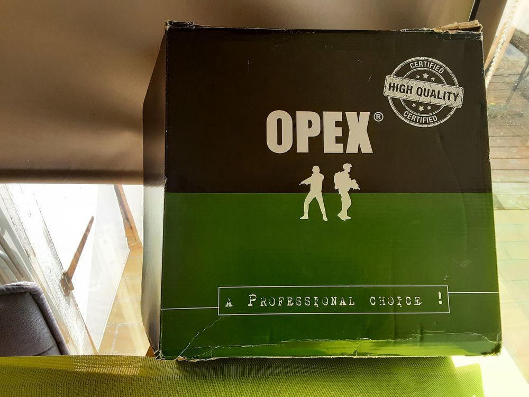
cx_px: 264
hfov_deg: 65.3
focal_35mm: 27
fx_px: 413
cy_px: 198
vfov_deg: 51.4
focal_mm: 2.91
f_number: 1.9
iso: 50
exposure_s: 1/100
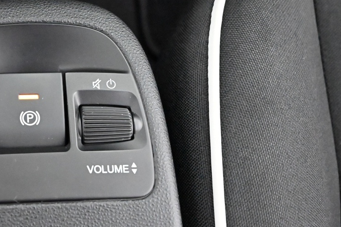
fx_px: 597
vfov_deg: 21.5
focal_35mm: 63
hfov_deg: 29.9
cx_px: 6
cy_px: 96
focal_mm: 29
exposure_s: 1/60
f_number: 4.5
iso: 18000
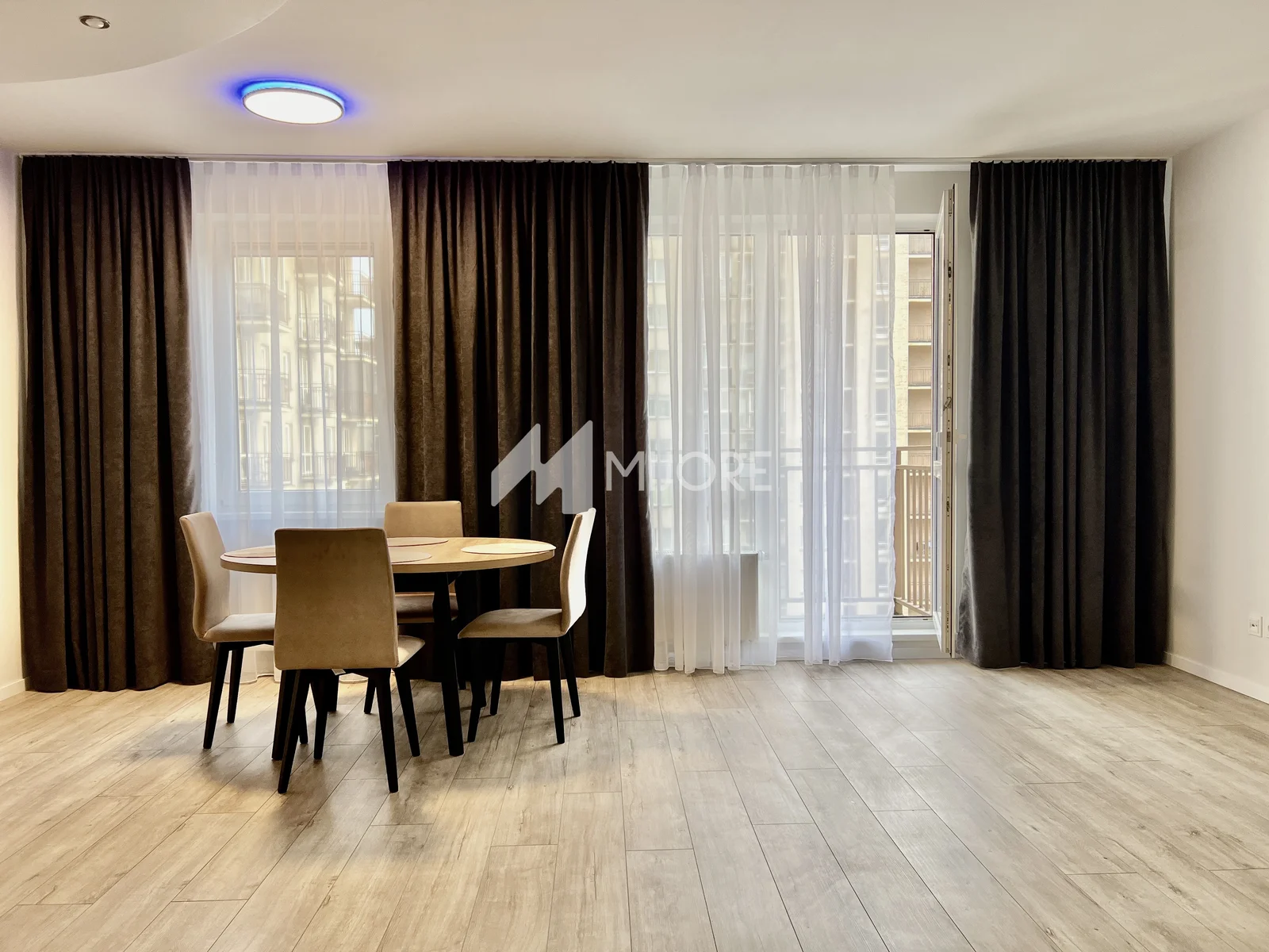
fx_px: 953
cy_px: 476
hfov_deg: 67.3
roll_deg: +0.8
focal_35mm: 26
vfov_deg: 53.1
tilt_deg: -2.0
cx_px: 634
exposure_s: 1/111
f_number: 1.5
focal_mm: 5.7
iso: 64
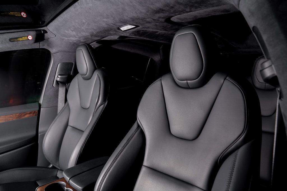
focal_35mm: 24
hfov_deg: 73.7
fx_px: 191
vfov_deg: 53.1
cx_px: 144
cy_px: 96
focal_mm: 24
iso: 250
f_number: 5
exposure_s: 1/50
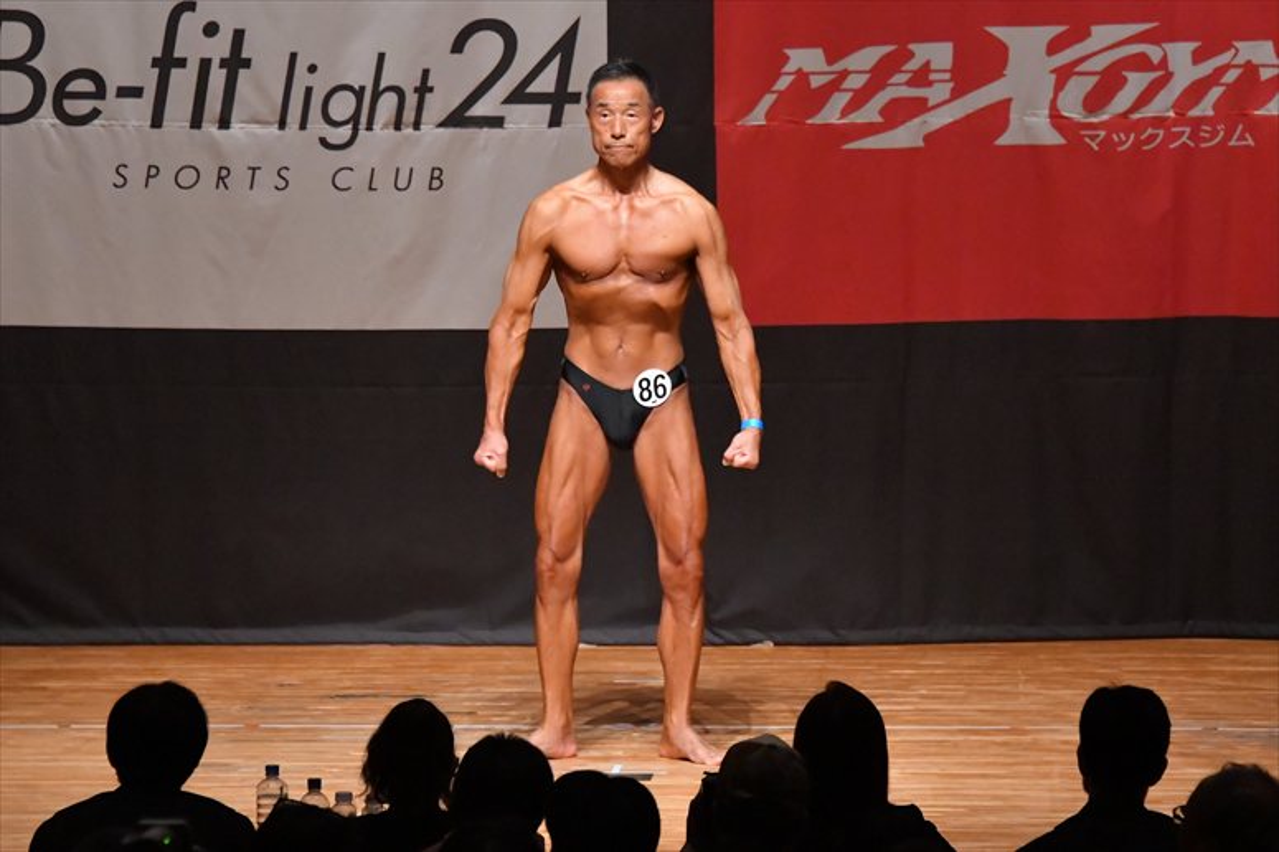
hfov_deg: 8.1
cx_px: 640
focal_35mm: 255
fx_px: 9055
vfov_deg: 5.4
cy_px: 426
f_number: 5.6
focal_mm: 170
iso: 10000
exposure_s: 1/400
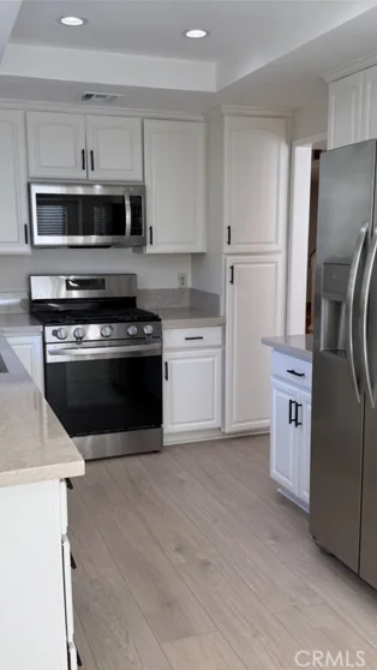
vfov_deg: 56.6
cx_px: 179
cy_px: 335
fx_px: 622
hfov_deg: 33.7
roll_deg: +0.0
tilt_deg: -8.0
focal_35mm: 35
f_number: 1.78
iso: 64
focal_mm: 6.76
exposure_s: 1/274
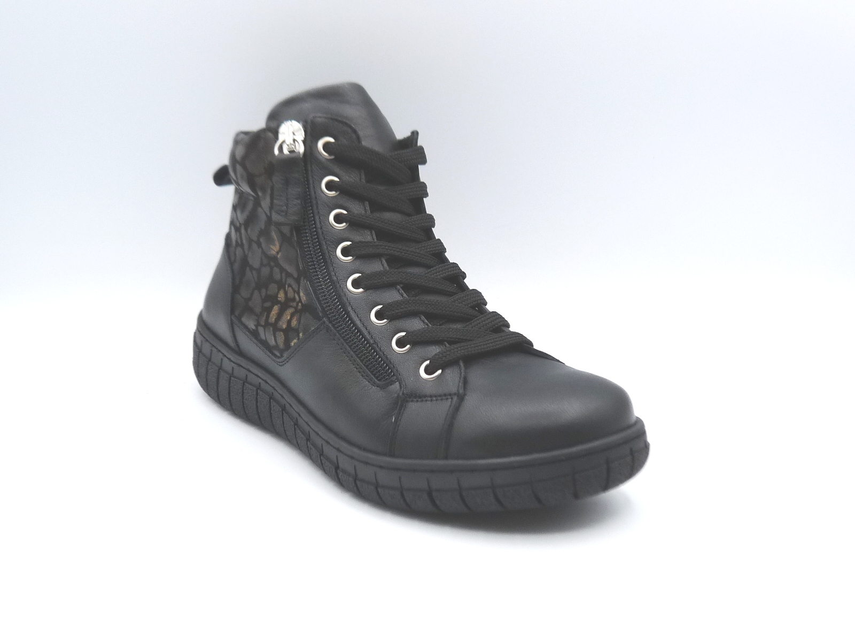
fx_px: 889
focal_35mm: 36
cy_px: 321
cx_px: 428
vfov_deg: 39.7
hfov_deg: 51.4
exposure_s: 1/250
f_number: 4
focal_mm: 4.8
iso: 100
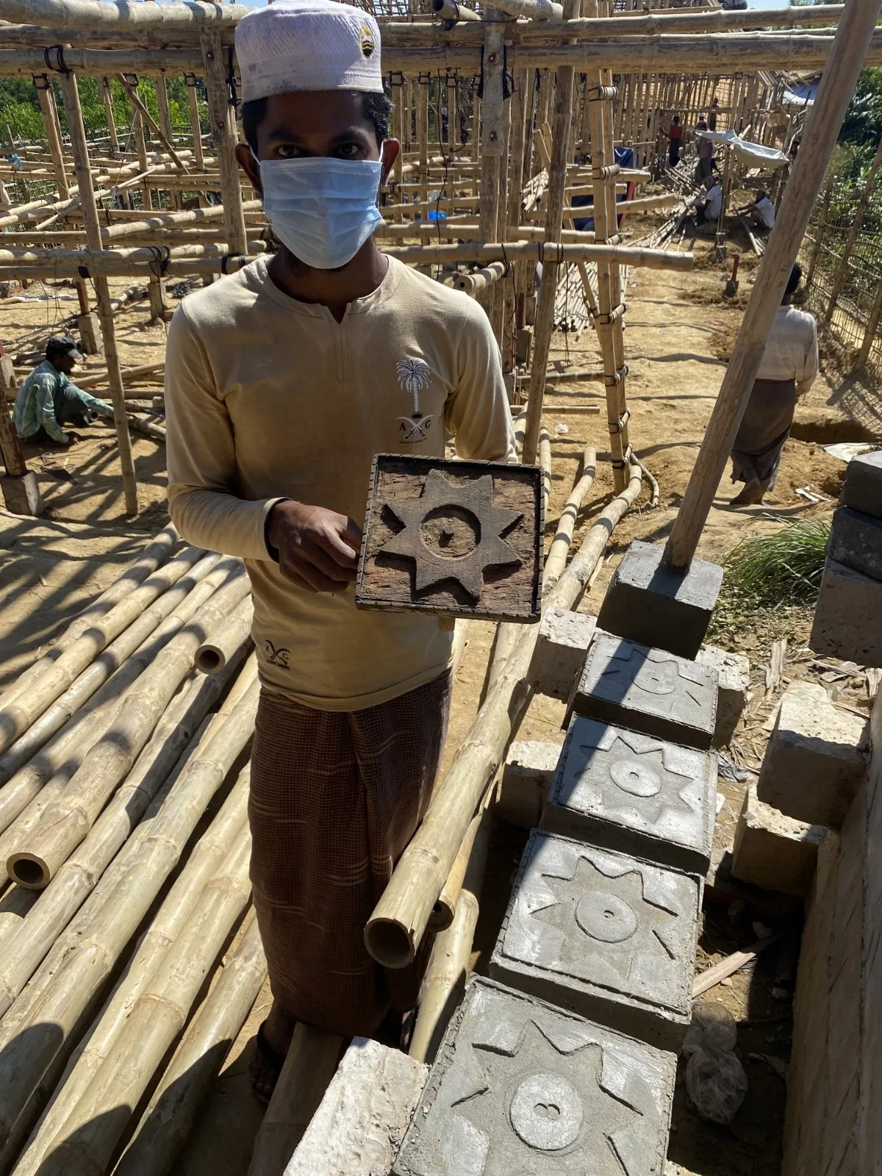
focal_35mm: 26
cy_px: 588
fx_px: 883
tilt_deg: -25.8
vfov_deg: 67.3
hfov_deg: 53.1
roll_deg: +1.0
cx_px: 441
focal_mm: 4.25
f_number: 1.8
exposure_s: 1/2571
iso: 32
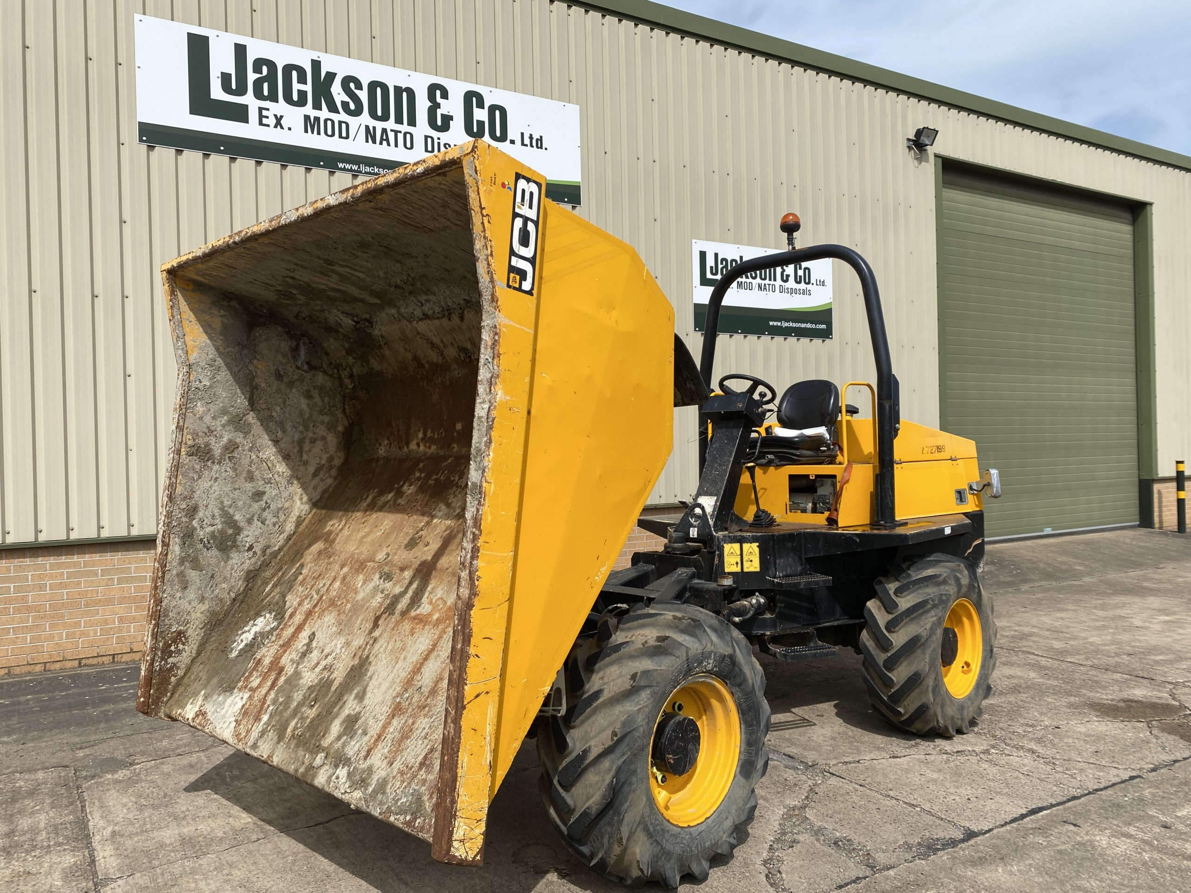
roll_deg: +0.7
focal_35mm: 26
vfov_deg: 53.1
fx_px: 895
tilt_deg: +1.3
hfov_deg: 67.3
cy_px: 446
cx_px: 596
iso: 32
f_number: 1.8
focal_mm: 4.25
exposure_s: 1/3846
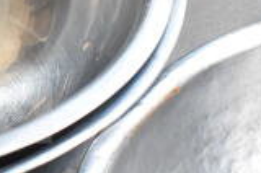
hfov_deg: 11.5
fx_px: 1245
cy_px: 14
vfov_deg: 7.9
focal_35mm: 172
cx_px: -132
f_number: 7.1
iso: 1600
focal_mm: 30
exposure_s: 1/200
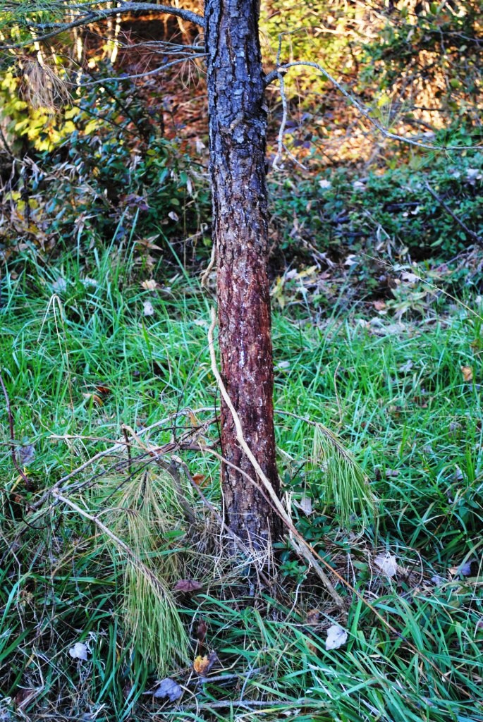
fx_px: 1656
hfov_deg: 16.6
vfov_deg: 24.6
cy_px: 361
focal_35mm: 82
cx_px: 242
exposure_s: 1/30
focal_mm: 55
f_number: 5.6
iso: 220
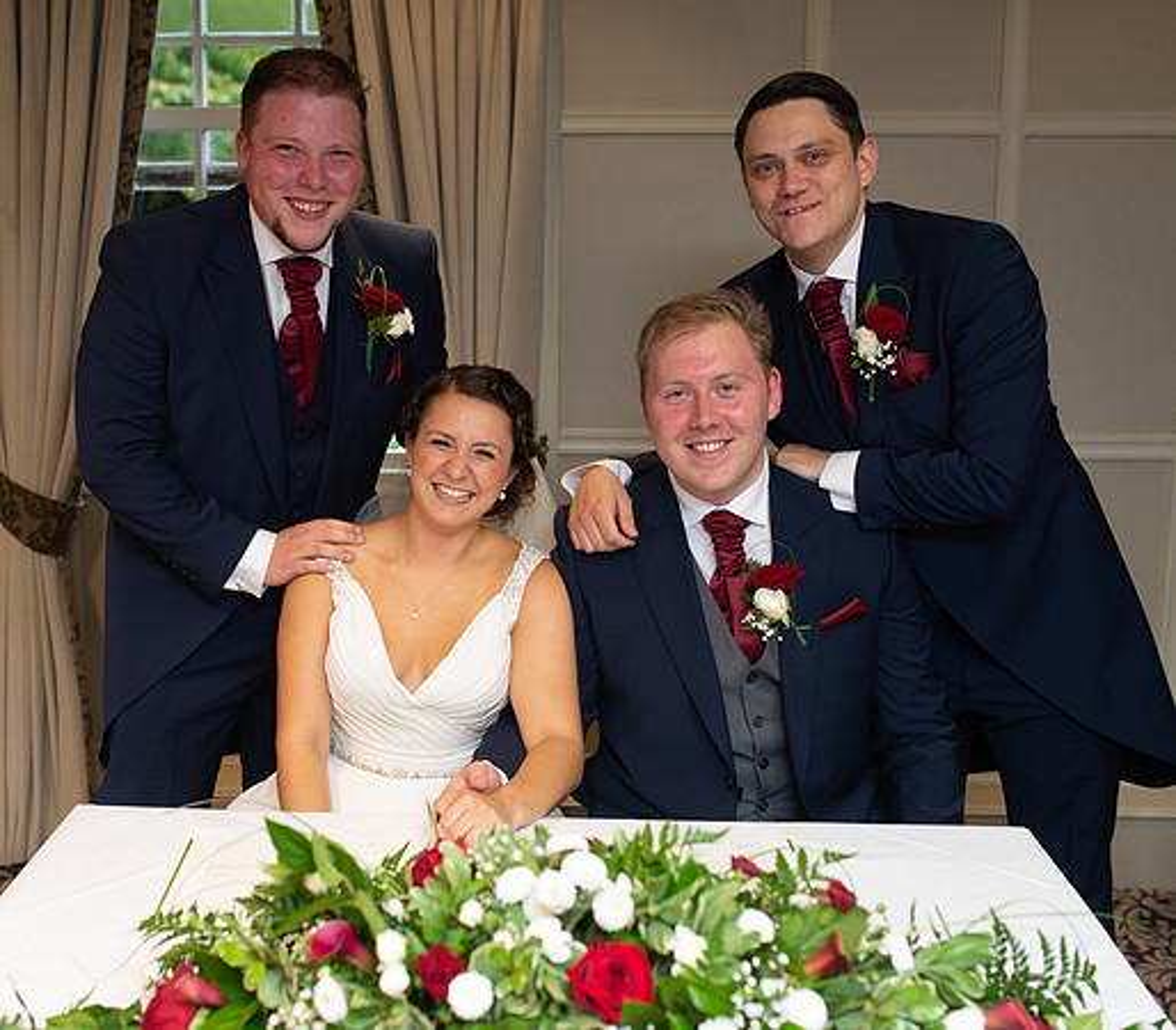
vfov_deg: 34.5
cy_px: 487
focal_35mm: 46
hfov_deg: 39.0
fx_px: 1657
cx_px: 492
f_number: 3.2
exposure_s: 1/100
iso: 400
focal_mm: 35
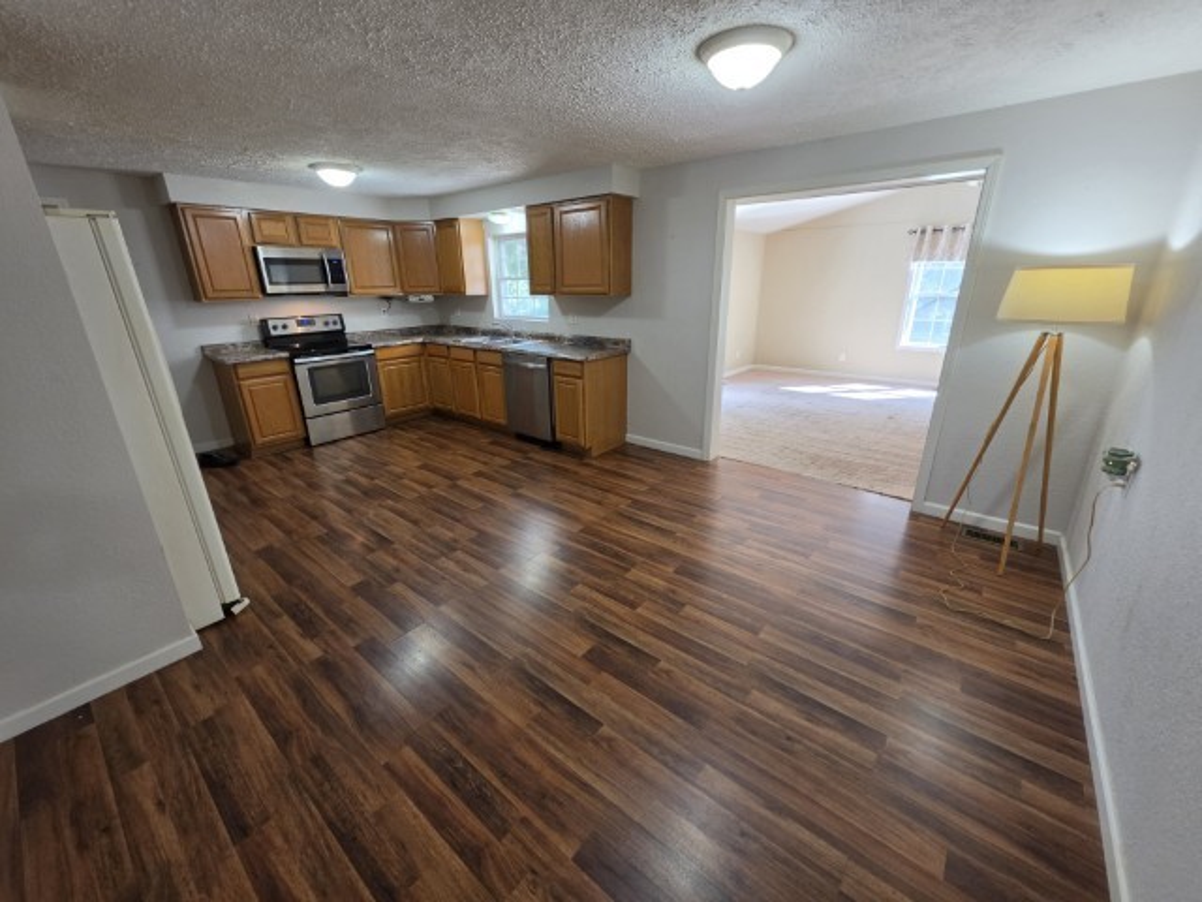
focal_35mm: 13
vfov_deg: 89.9
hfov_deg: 106.2
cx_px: 601
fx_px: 451
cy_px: 451
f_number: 1.9
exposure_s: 1/60
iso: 160
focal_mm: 2.2
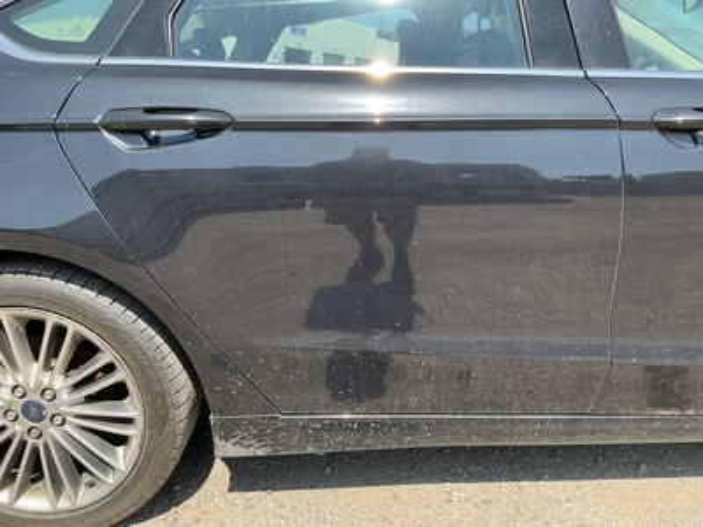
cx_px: 352
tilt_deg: -16.0
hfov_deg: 63.4
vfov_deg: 49.7
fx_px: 569
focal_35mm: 28
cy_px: 264
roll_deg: +0.7
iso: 25
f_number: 1.8
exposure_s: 1/529
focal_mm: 3
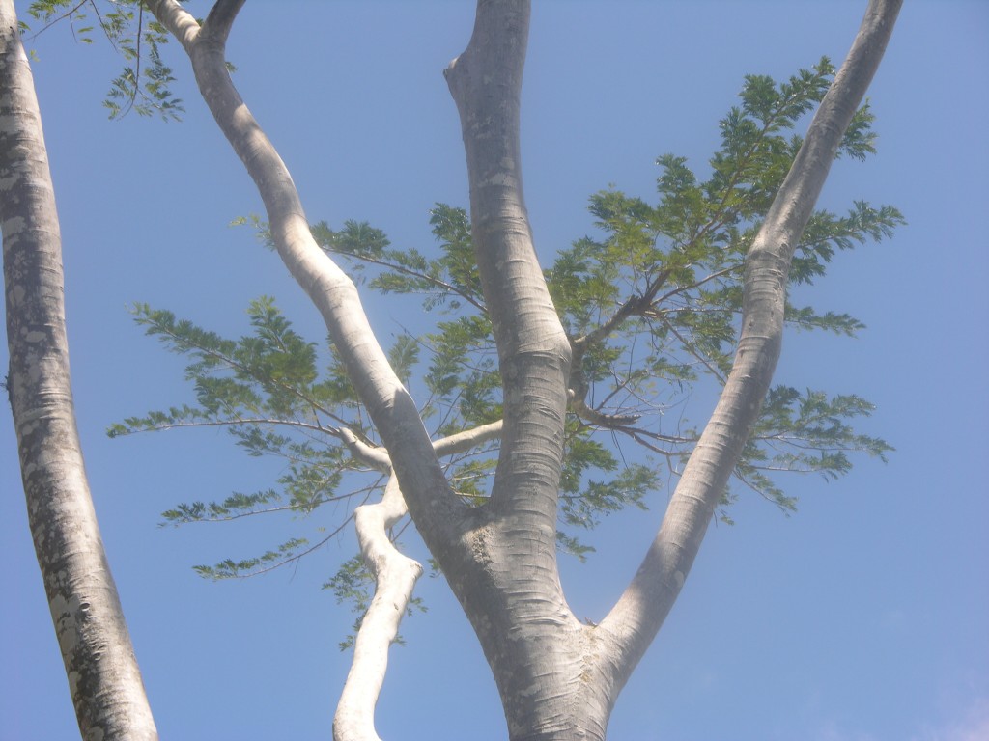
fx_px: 3428
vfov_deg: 12.3
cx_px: 494
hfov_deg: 16.4
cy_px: 370
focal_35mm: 120
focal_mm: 29.5
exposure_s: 1/243
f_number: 4.7
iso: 50
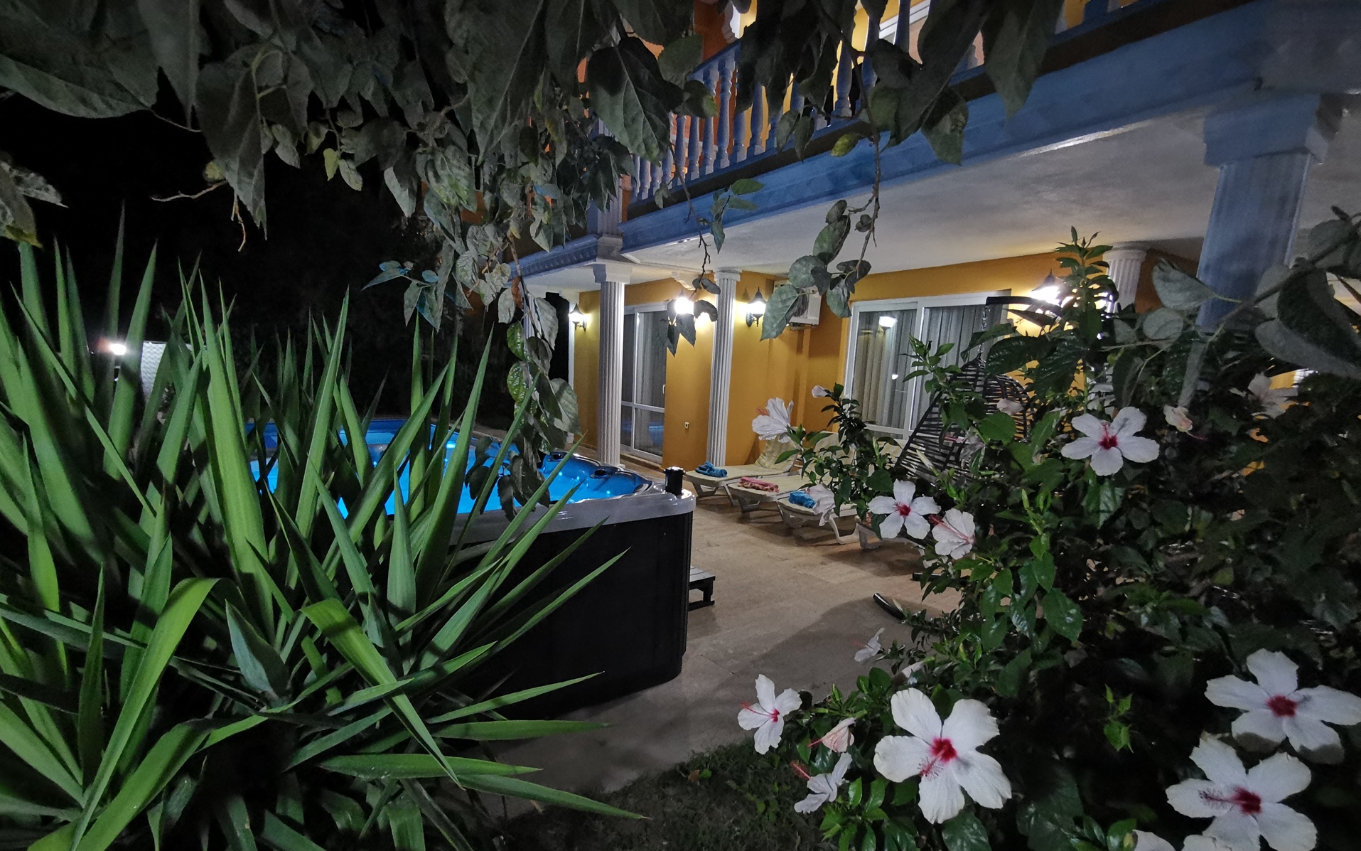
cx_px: 679
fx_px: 631
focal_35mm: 17
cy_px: 488
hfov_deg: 94.4
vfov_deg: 67.6
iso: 1600
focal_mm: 2.35
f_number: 2.2
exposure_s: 1/20
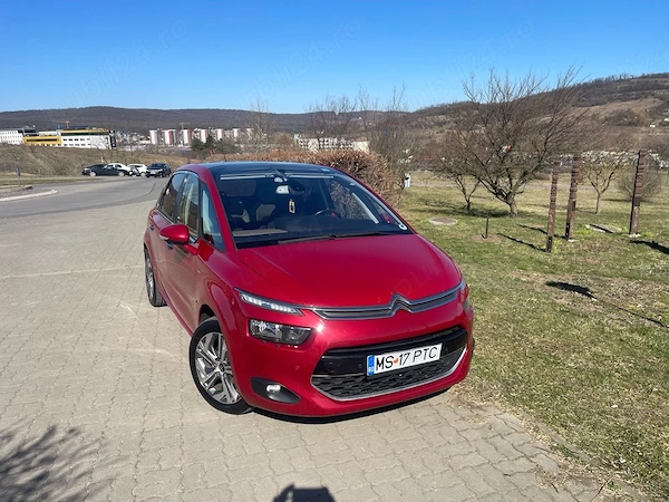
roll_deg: +1.7
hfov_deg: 69.4
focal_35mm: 25
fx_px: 483
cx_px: 334
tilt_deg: -13.7
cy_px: 251
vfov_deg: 54.9
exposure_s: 1/3559
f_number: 1.6
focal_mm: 5.1
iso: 32
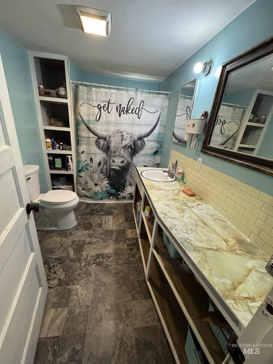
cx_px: 136
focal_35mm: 14
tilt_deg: -21.3
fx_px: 147
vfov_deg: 102.1
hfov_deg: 85.7
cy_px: 182
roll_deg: -4.7
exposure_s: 1/60
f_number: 2.2
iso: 640
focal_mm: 2.22
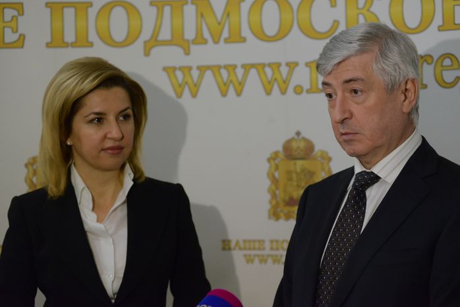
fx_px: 1023
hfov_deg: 25.4
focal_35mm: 80
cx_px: 230
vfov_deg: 17.1
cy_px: 154
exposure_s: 1/250
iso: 4000
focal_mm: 80
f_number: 4.5
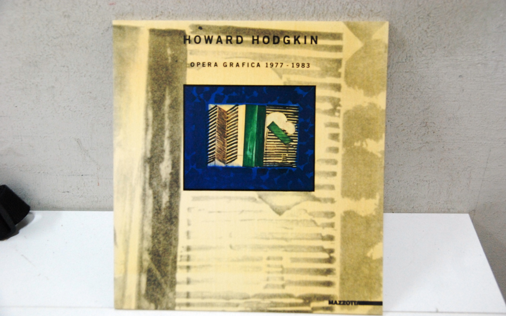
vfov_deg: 28.9
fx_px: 614
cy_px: 168
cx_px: 253
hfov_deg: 44.8
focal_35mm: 45
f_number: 5.6
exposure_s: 1/60
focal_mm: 29
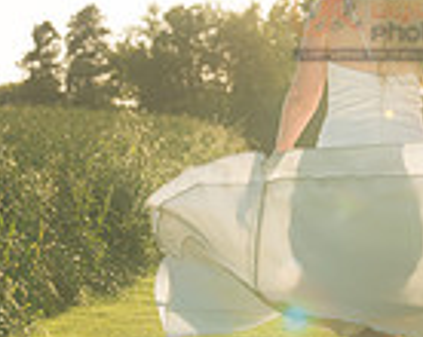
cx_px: 423
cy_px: 15
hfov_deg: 8.2
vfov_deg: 6.5
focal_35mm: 236
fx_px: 2950
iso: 125
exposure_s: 1/320
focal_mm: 77
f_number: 5.6
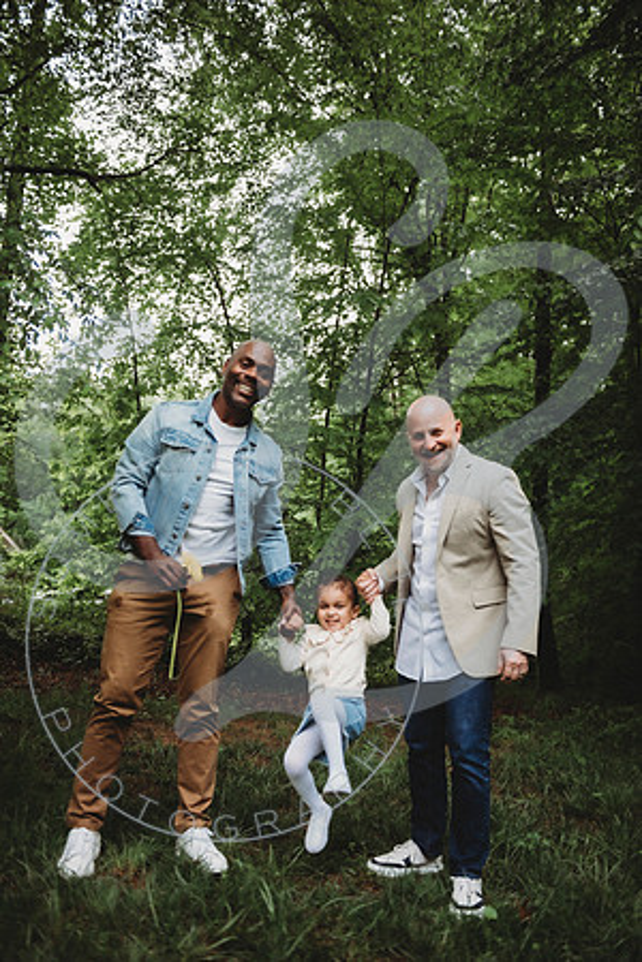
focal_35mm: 32
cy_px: 481
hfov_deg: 41.1
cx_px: 321
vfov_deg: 58.7
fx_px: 856
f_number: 2.8
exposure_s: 1/250
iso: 100
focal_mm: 32
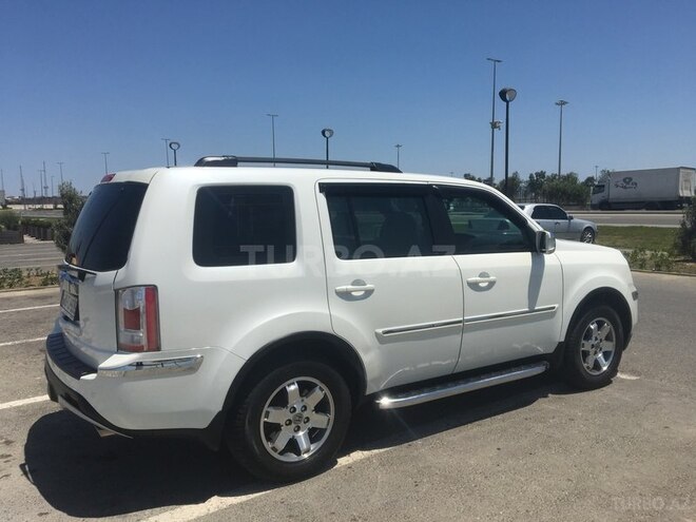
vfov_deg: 48.2
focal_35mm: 29
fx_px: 583
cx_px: 348
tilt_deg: -5.7
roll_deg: +0.6
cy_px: 261
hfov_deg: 61.7
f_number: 2.2
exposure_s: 1/4274
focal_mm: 4.15
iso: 25
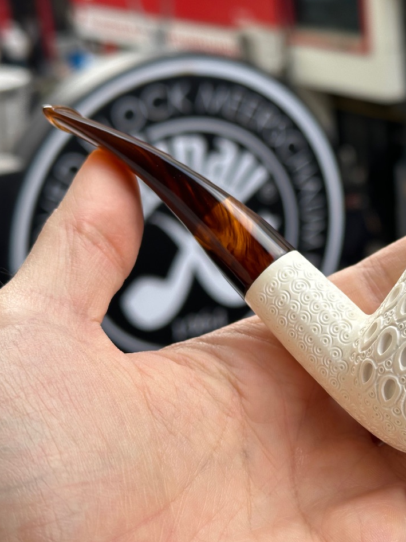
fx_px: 1016
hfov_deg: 22.2
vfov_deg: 29.8
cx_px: 333
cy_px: 272
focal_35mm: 65
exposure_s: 1/519
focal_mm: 6.86
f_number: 1.78
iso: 64
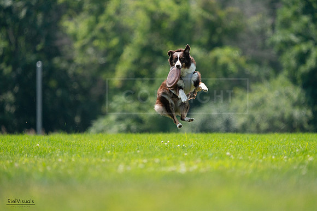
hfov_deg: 3.4
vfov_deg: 2.3
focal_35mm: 600
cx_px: 158
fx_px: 5284
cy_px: 106
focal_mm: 600
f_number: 6.3
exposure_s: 1/4000
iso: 1600
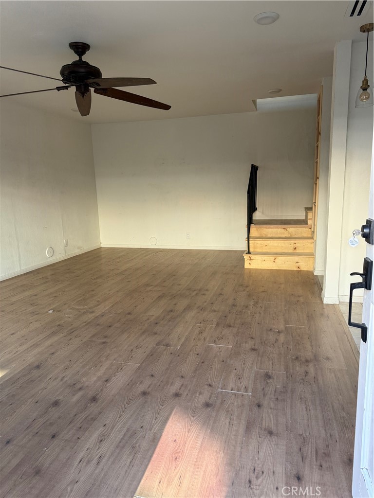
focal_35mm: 24
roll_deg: +1.9
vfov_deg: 71.6
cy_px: 249
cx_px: 187
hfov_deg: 56.8
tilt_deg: -9.4
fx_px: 346
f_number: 1.78
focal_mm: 6.76
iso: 160
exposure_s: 1/121
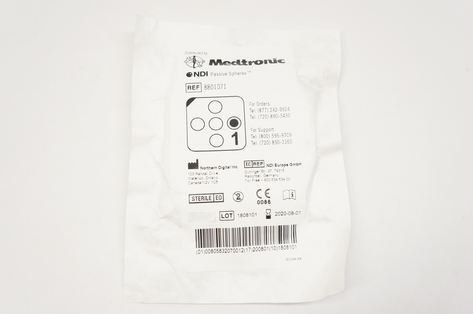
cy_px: 157
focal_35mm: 40
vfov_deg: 32.9
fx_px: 532
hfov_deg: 48.0
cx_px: 236
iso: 400
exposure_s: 1/80
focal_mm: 27
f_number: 5.6
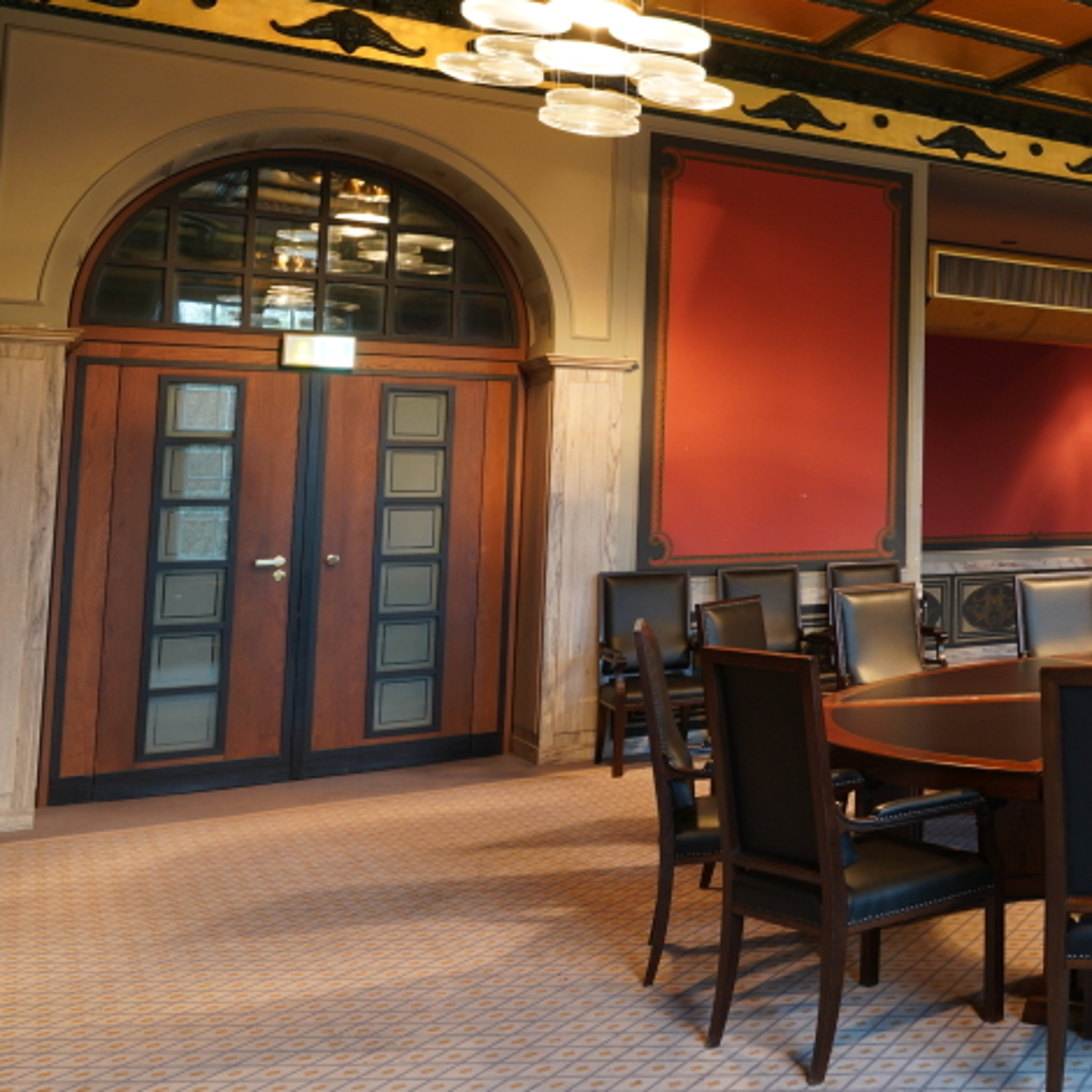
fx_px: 1356
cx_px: 1375
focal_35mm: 38
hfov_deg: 33.6
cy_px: 376
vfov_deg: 43.3
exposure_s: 2
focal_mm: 14
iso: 200
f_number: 7.1
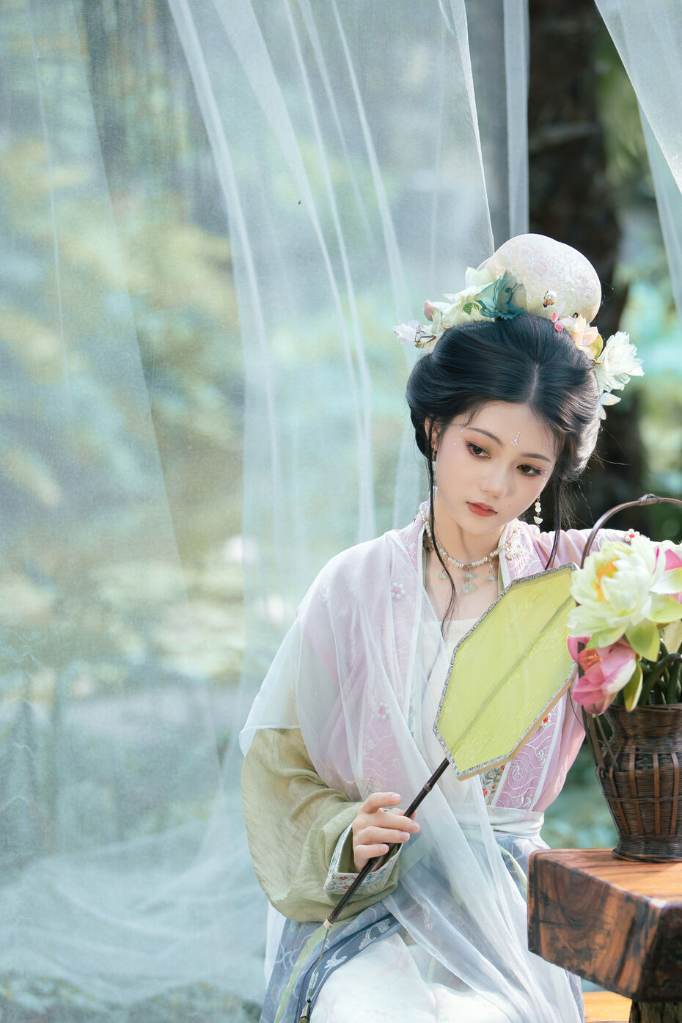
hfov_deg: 10.6
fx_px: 3665
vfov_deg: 15.9
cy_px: 614
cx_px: 417
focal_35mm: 129
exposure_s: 1/320
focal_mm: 100
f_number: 2.8
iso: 200
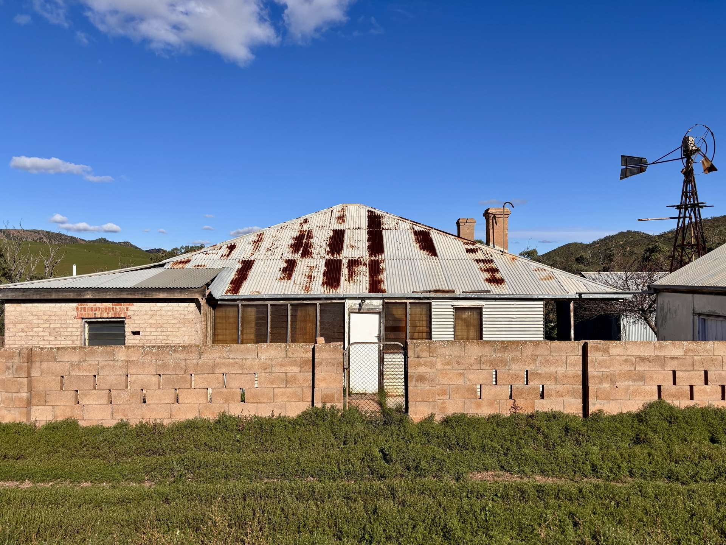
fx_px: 545
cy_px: 272
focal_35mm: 26
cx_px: 363
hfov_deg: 67.3
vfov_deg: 53.1
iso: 50
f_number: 1.6
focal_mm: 5.96
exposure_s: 1/5618
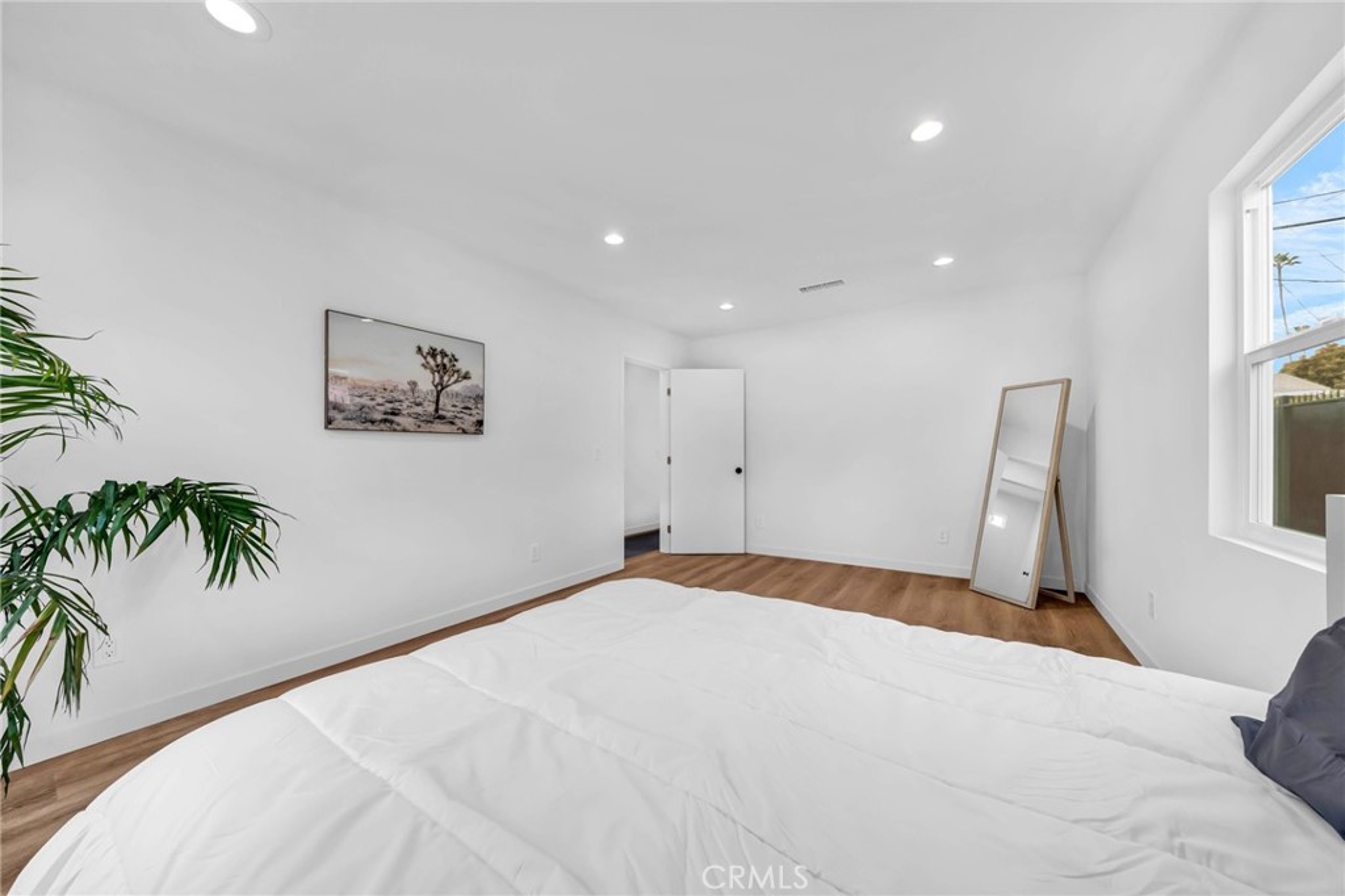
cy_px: 448
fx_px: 448
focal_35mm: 12
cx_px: 672
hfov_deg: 112.6
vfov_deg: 90.0
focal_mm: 12
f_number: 8
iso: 100
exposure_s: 1/50
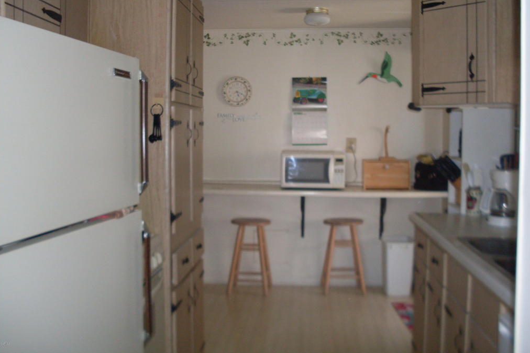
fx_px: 589
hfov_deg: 48.5
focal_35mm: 40
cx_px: 264
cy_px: 155
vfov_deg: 33.4
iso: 100
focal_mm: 6.3
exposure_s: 1/45
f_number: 2.8
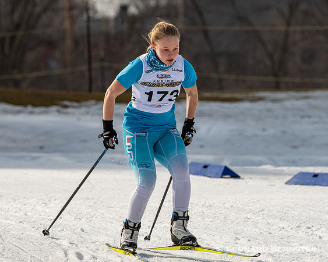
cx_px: 144
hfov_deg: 3.8
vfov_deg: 3.1
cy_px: 131
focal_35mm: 507
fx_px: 4918
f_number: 7.1
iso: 400
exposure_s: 1/2000
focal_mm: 300
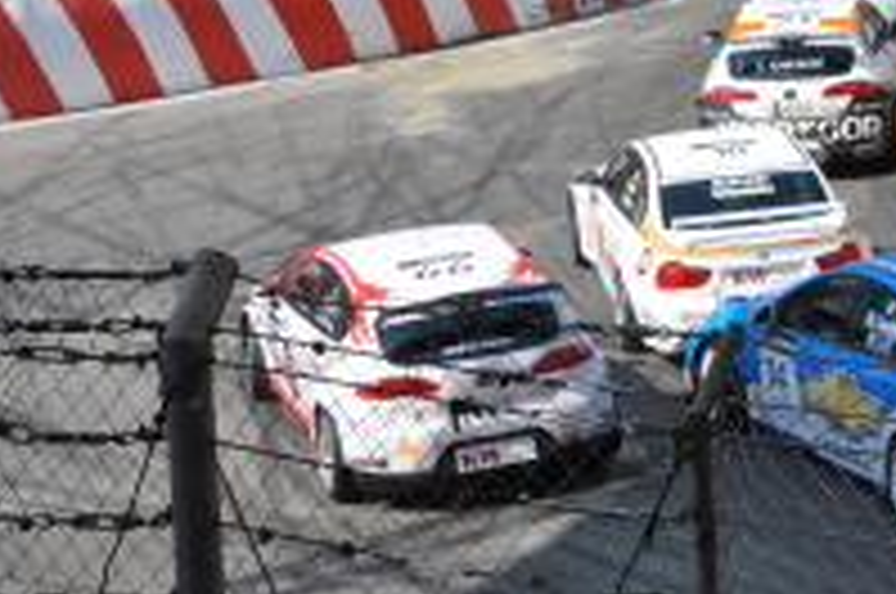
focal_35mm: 143
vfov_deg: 9.6
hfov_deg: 14.2
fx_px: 3553
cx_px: 846
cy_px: 263
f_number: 18
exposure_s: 1/320
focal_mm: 48
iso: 640
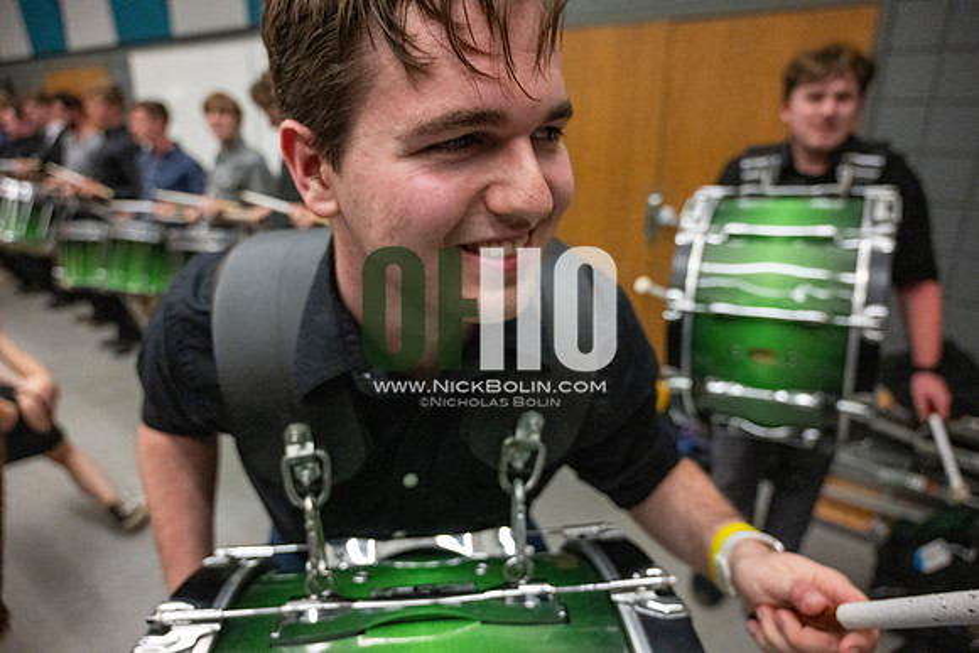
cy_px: 326
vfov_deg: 53.2
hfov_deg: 73.7
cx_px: 490
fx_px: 653
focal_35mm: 24
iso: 10000
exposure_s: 1/500
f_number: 4
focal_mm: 24
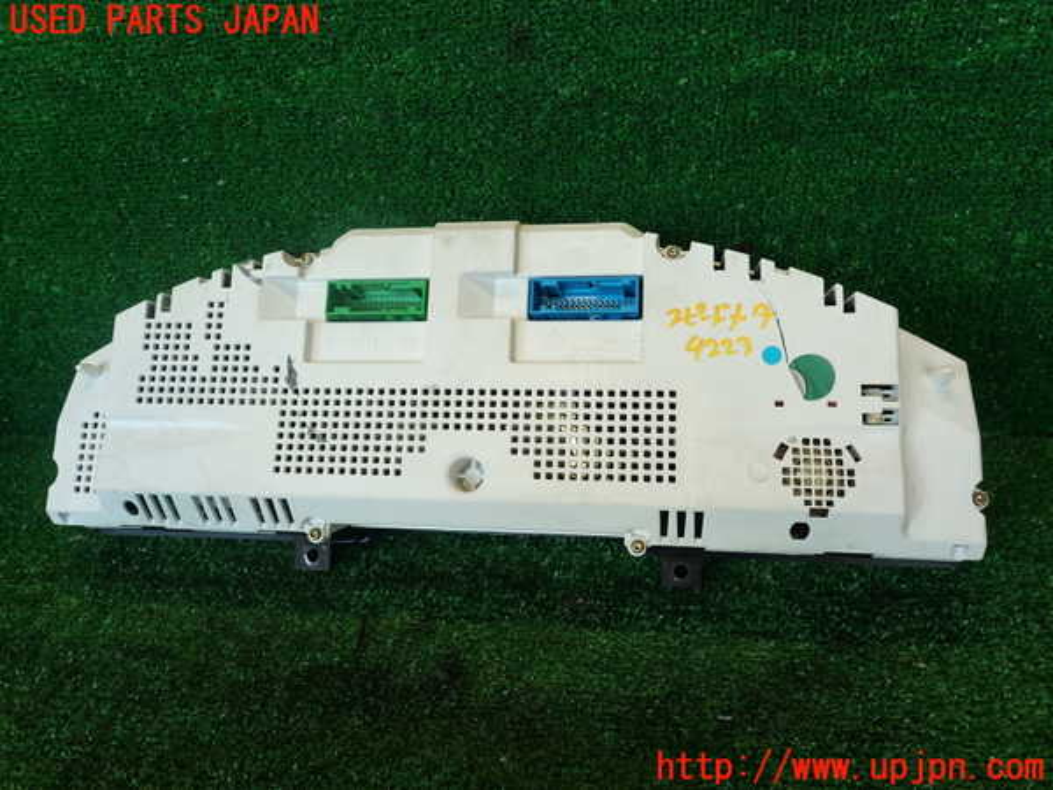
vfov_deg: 54.9
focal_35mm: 25
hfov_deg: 69.4
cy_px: 395
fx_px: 760
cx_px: 526
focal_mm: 4.5
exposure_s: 1/60
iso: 125
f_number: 2.8
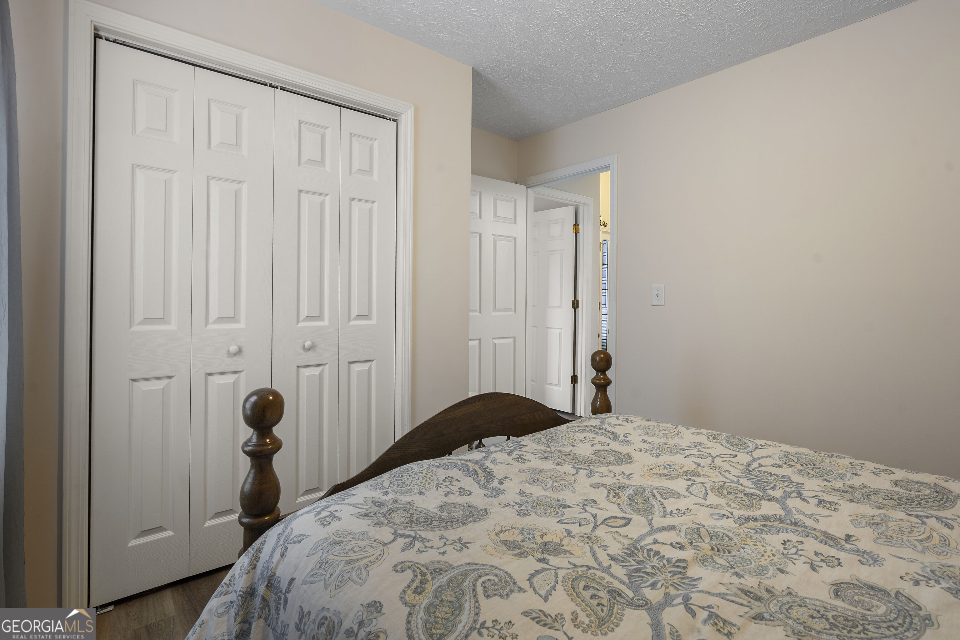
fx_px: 427
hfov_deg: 96.7
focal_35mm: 16
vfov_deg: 73.7
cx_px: 480
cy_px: 320
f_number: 8
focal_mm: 16
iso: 400
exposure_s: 1/8
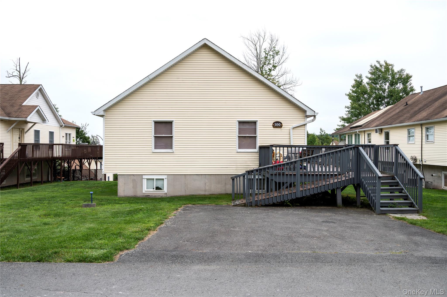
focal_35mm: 30
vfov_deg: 44.2
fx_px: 366
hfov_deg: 62.8
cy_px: 148
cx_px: 224
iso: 500
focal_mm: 29.5
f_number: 14
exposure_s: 1/160
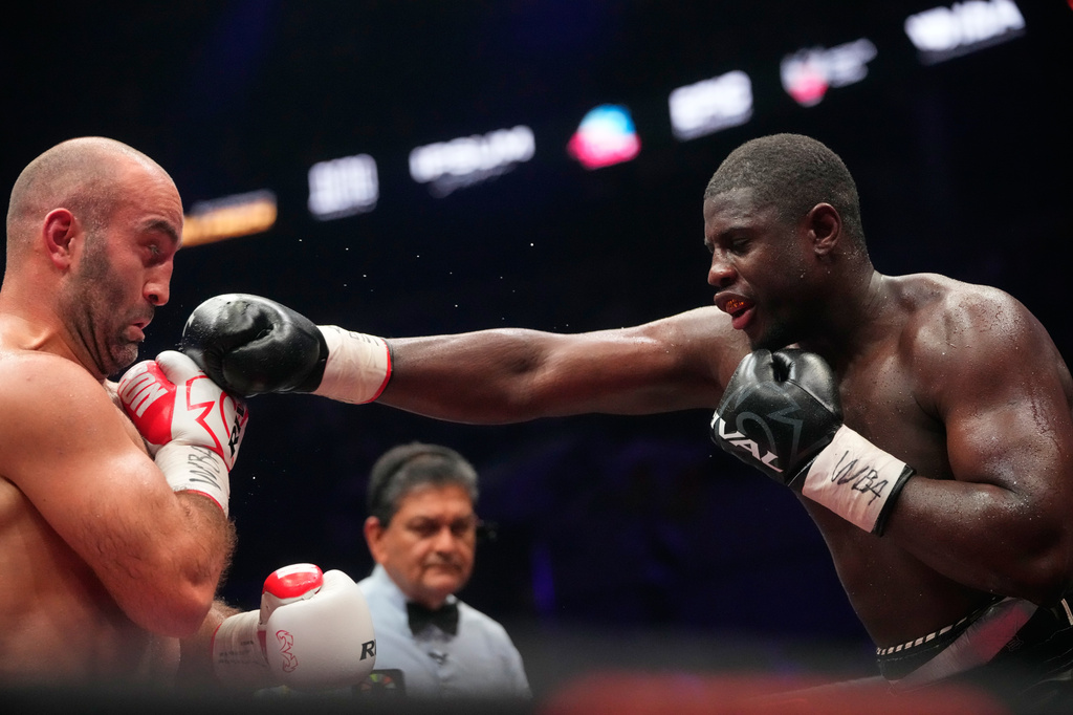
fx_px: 3754
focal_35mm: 126
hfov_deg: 16.3
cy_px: 358
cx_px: 536
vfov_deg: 10.9
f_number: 4
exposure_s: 1/1600
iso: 8000
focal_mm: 126
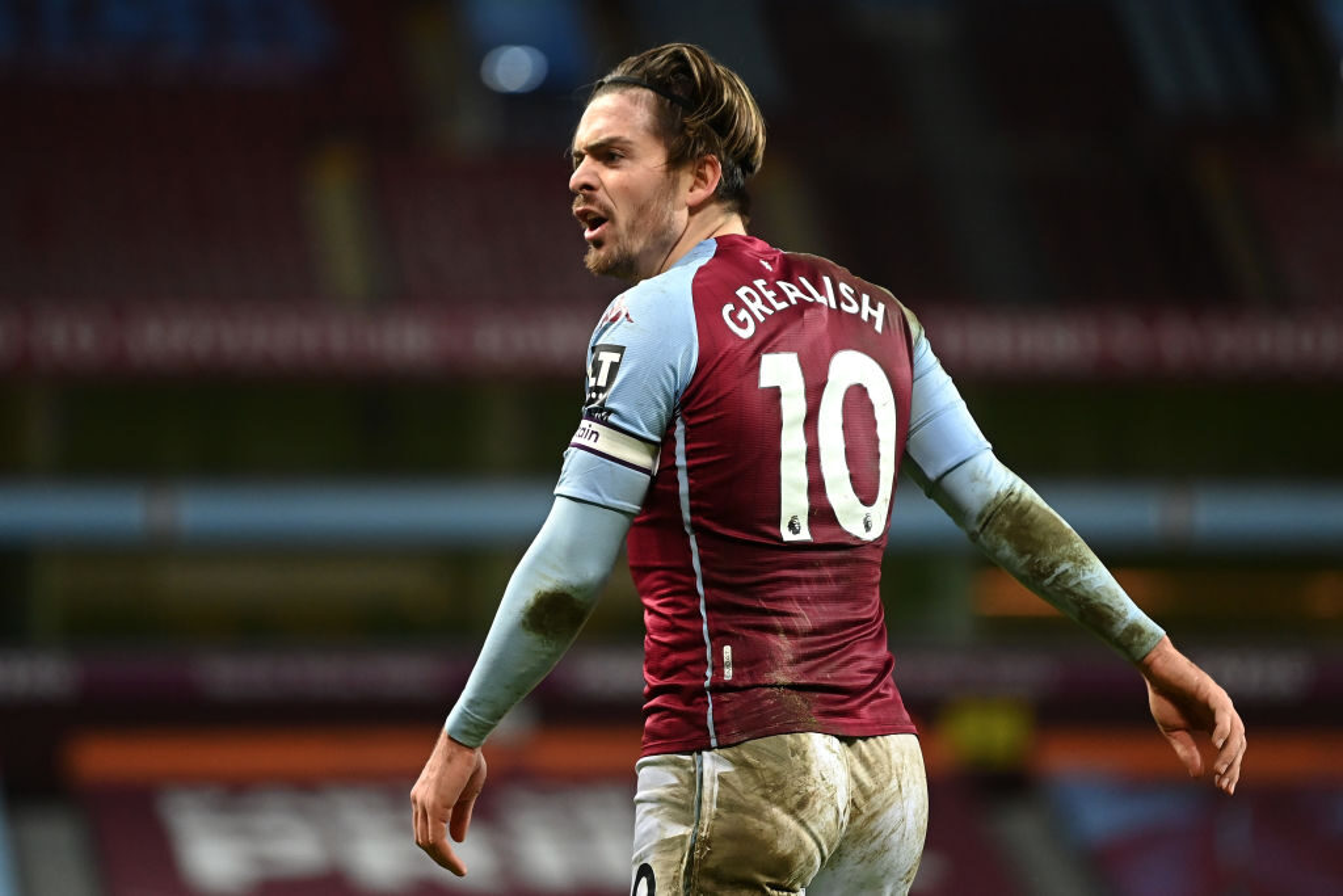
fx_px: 7089
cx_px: 672
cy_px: 448
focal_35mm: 190
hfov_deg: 10.8
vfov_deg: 7.2
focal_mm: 190
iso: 2500
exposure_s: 1/1600
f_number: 2.8
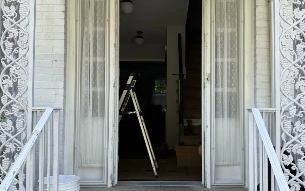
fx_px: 283
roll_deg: -1.0
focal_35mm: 34
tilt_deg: +3.4
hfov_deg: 56.7
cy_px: 99
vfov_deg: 37.3
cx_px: 152
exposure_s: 1/598
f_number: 1.78
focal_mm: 6.76
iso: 80
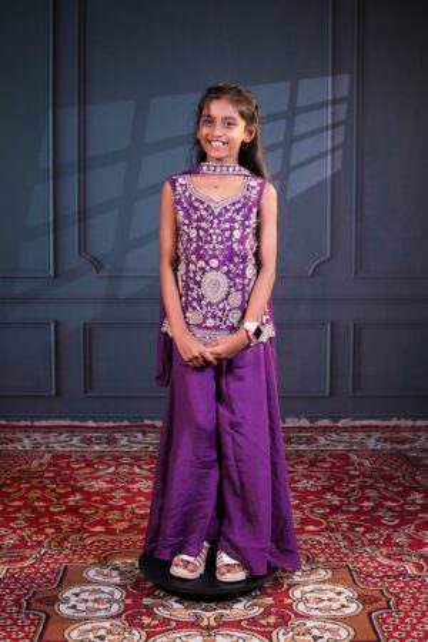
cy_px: 321
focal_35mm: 52
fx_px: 927
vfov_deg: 38.2
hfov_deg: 26.0
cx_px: 214
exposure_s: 1/80
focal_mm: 35
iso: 640
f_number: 3.5
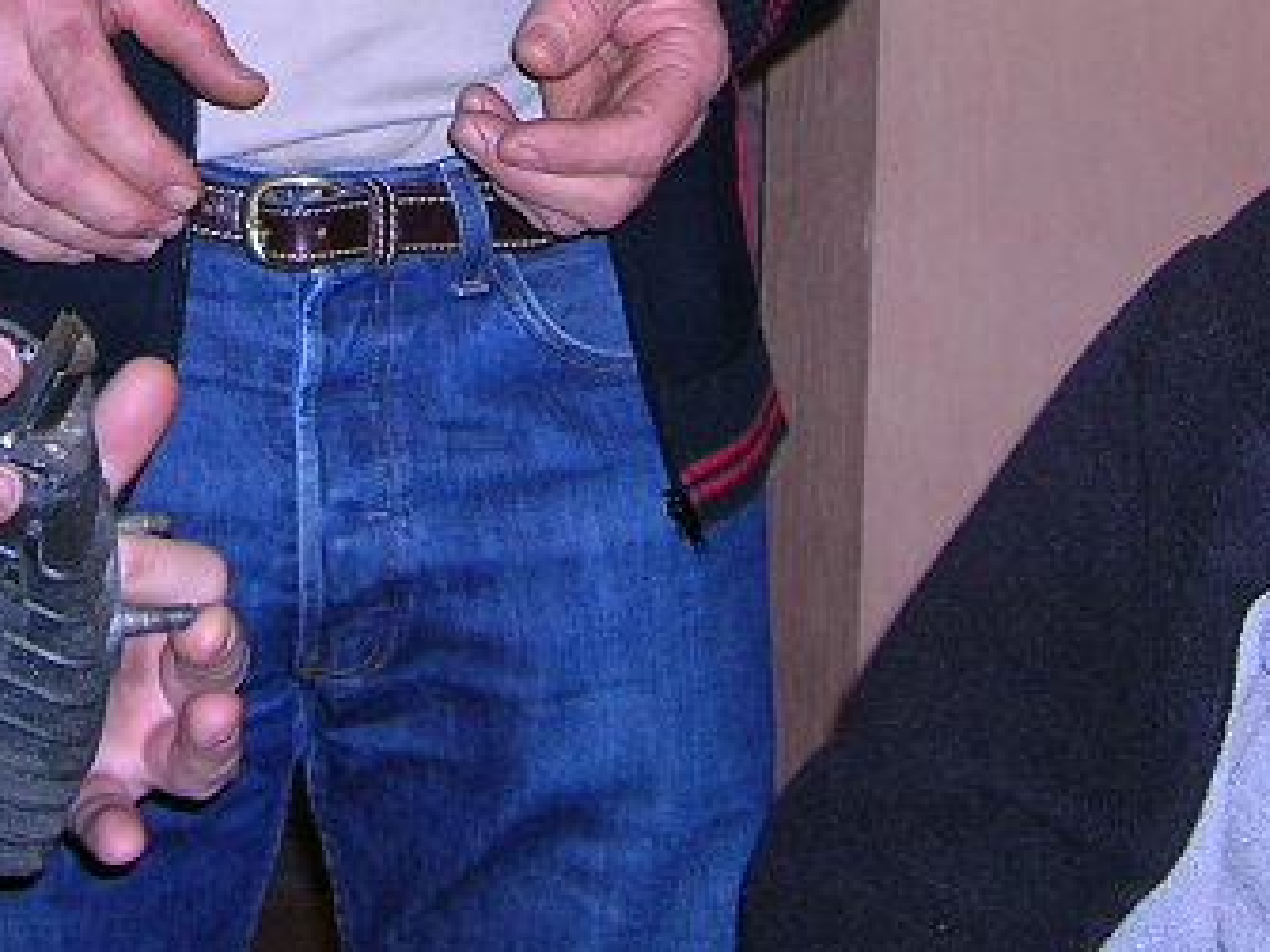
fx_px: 3814
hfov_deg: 18.9
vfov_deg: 13.7
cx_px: 565
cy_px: -303
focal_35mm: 104
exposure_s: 1/60.1
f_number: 2.9
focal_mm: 5.7
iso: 66
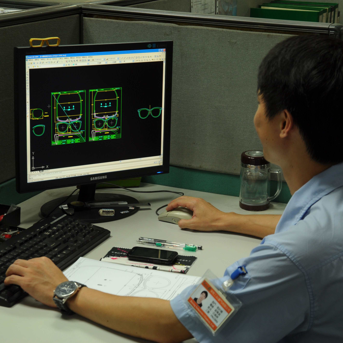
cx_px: 176
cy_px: 172
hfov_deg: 20.0
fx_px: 971
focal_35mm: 87
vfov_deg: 20.0
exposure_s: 1/4
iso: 200
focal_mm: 45
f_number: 9
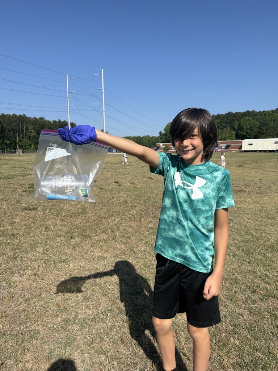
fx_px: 257
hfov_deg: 56.8
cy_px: 186
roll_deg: +0.7
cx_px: 139
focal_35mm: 24
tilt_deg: -4.8
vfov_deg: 71.6
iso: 80
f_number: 1.78
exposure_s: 1/5714
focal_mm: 6.76
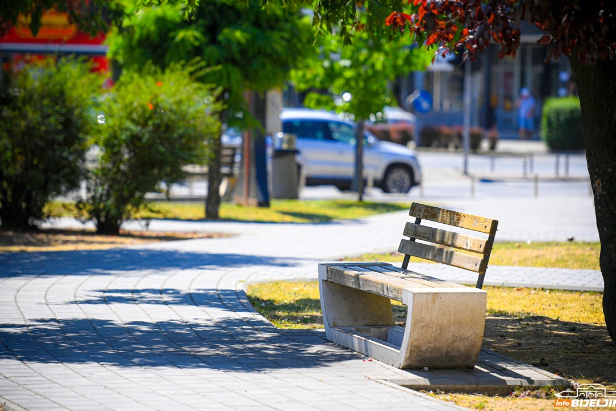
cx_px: 305
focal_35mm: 189
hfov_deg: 10.9
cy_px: 196
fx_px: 3235
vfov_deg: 7.3
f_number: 2.8
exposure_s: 1/3200
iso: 125
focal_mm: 170
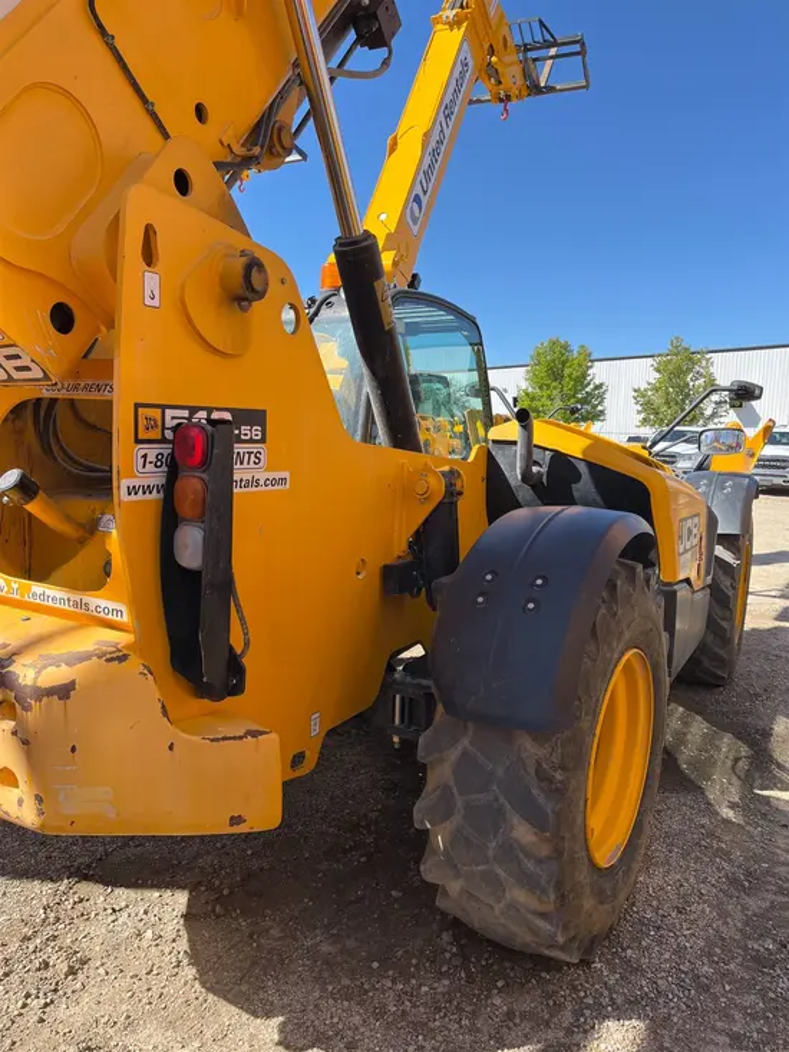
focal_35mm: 26
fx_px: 790
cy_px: 526
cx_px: 394
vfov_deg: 67.3
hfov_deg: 53.1
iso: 50
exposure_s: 1/1266
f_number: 1.6
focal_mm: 5.1
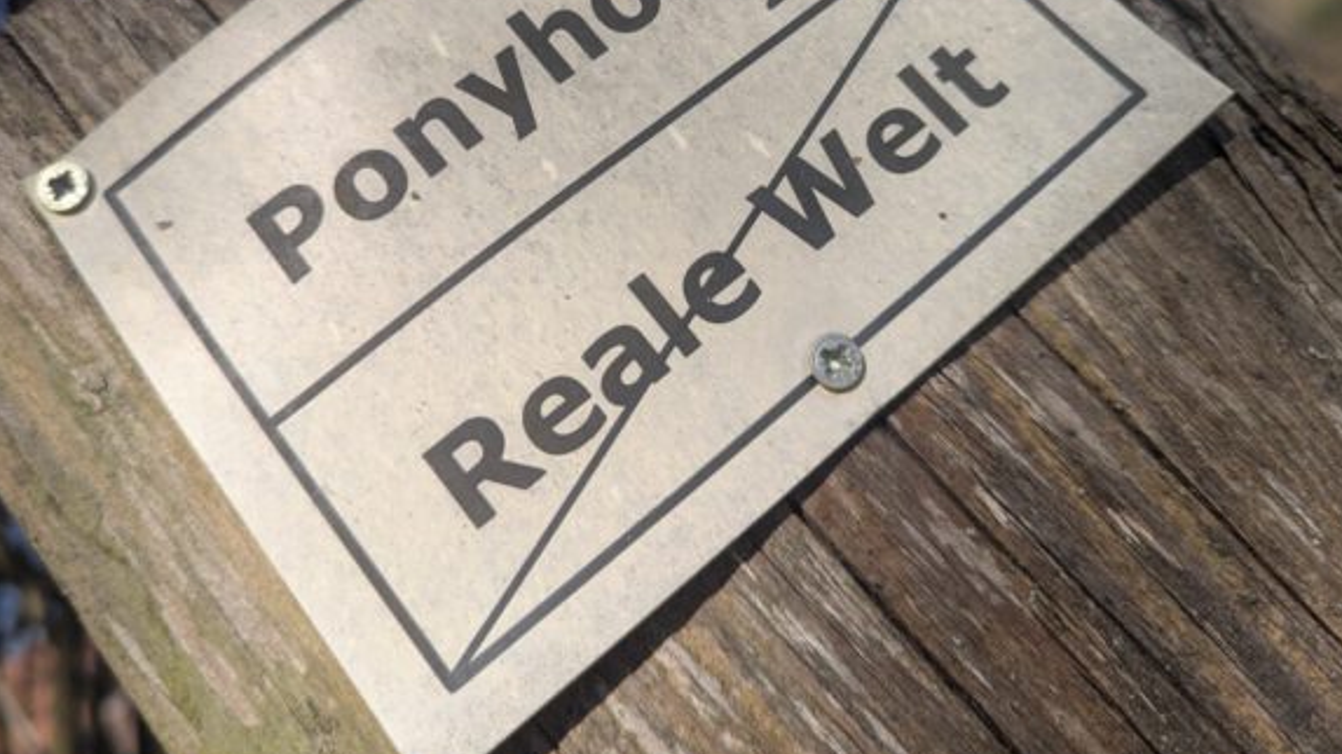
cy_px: 170
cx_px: 651
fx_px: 1138
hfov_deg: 61.0
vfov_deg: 35.7
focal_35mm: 32
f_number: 1.85
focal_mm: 6.81
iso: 47
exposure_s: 1/2513
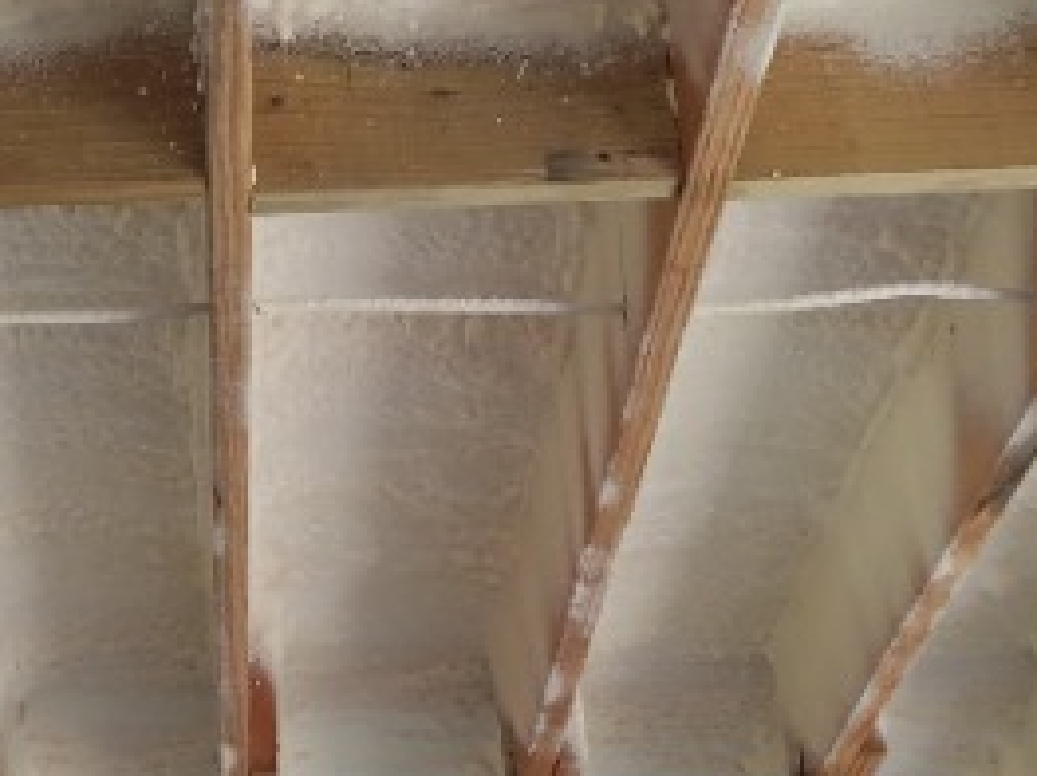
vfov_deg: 21.0
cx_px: 256
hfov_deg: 27.4
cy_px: 327
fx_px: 2096
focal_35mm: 70
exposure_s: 1/192
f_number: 2
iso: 100
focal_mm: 3.54
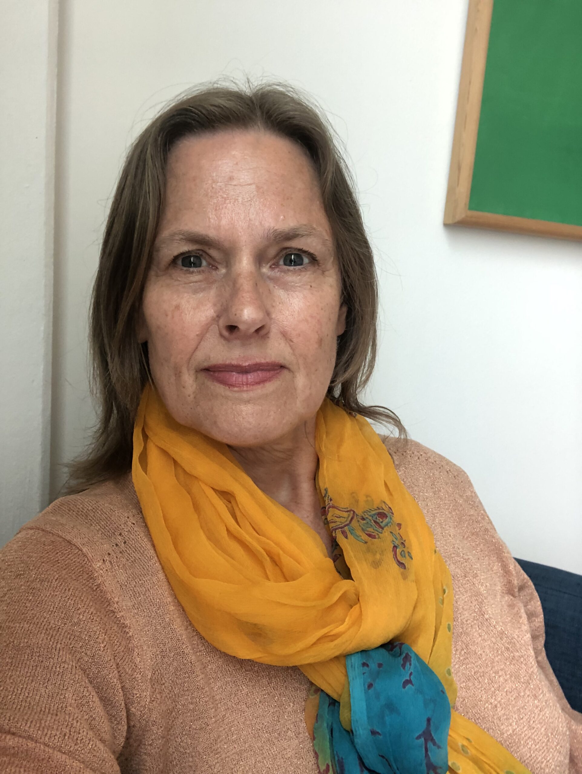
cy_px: 387
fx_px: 717
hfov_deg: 44.2
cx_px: 291
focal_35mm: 32
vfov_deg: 56.8
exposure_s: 1/60
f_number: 2.2
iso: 125
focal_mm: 2.87
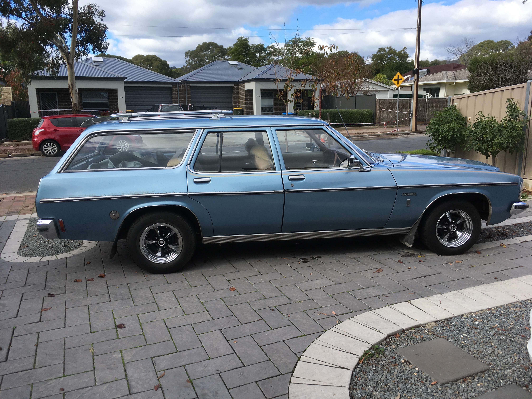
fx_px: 446
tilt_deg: -11.7
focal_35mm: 29
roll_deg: -0.7
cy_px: 200
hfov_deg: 61.7
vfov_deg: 48.2
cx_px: 266
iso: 25
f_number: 2.2
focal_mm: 4.15
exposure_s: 1/827
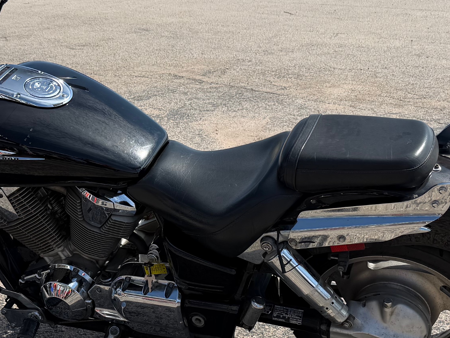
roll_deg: +4.0
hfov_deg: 31.5
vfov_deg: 23.9
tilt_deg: -22.2
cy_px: 235
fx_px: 793
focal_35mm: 61
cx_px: 167
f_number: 1.78
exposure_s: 1/4167
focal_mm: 6.76
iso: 80
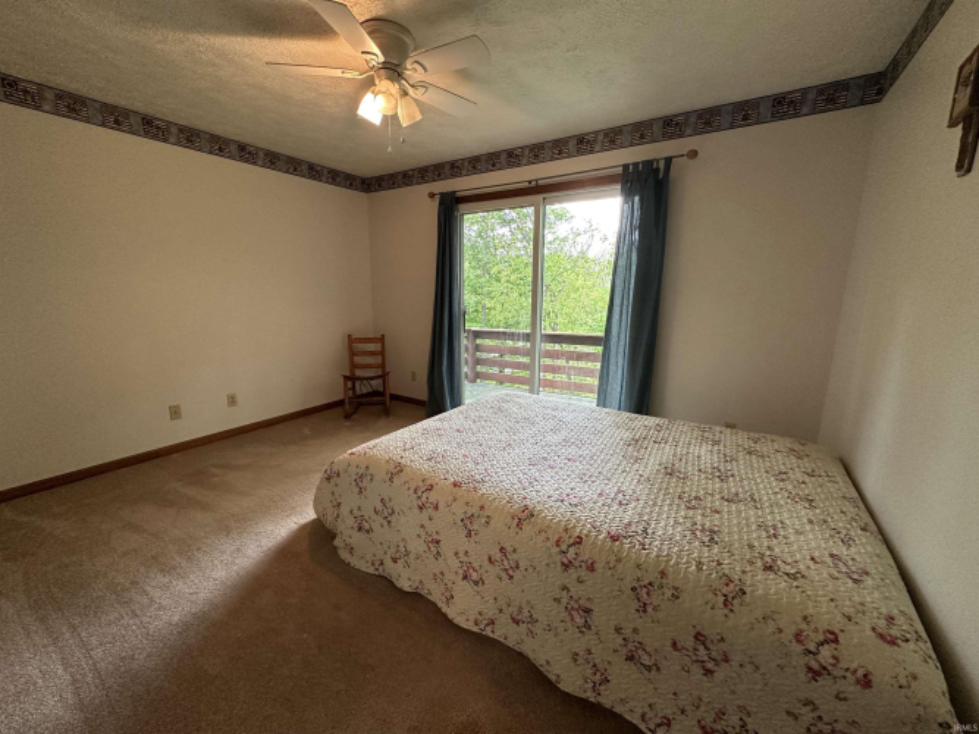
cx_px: 490
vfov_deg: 85.7
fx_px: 396
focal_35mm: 14
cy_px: 367
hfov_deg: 102.1
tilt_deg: -12.3
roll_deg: -0.7
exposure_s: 1/120
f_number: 2.2
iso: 250
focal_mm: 2.22
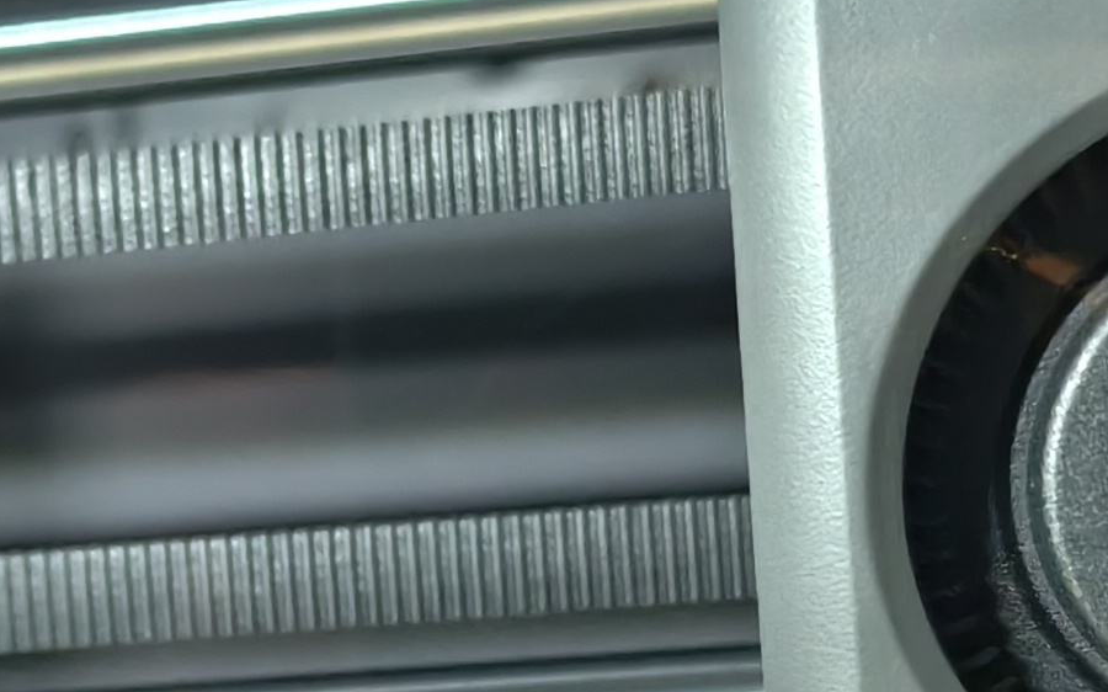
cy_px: 771
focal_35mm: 111
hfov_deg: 18.3
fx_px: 3351
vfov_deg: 11.6
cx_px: 15
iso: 2327
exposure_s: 1/206
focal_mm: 6.54
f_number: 1.57
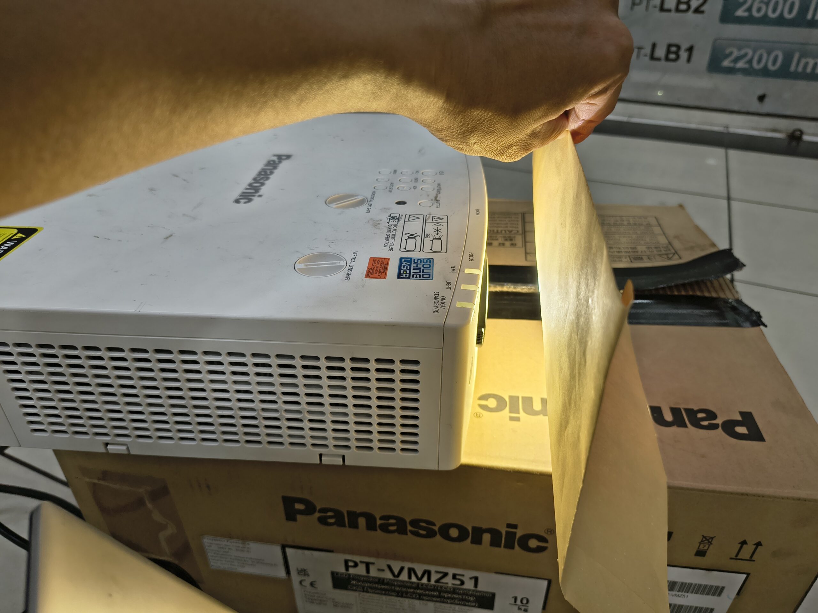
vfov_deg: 56.8
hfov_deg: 71.6
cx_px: 409
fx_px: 567
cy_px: 306
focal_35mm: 24
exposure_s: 1/100
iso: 192
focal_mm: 5.56
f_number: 1.8
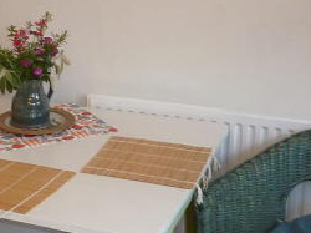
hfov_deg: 24.8
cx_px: 52
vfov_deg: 18.9
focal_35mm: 77
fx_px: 691
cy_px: 37
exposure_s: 1/20
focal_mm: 4.1
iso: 100
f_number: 3.3
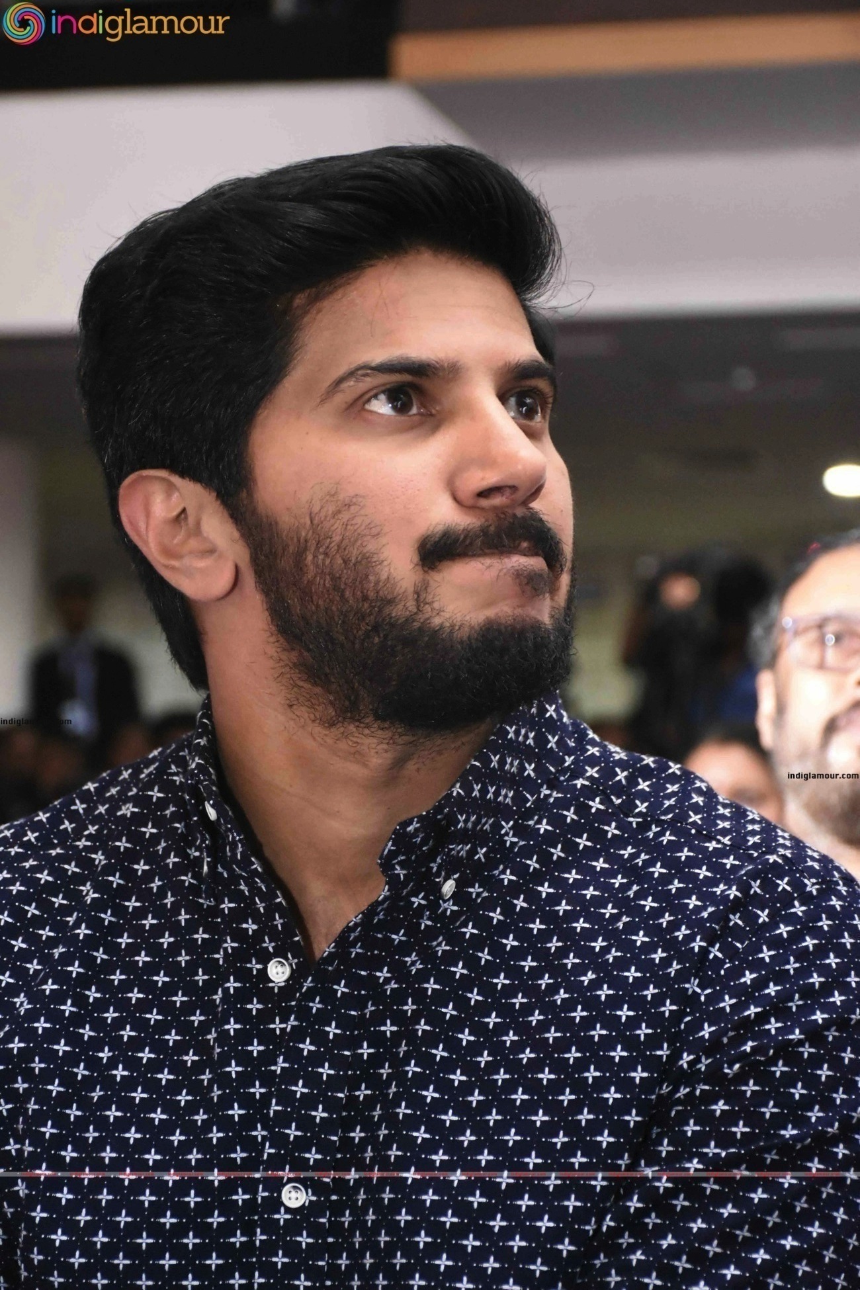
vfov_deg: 21.9
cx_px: 430
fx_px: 3332
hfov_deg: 14.7
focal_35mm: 93
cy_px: 645
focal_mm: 62
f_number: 5
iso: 8000
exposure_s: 1/100
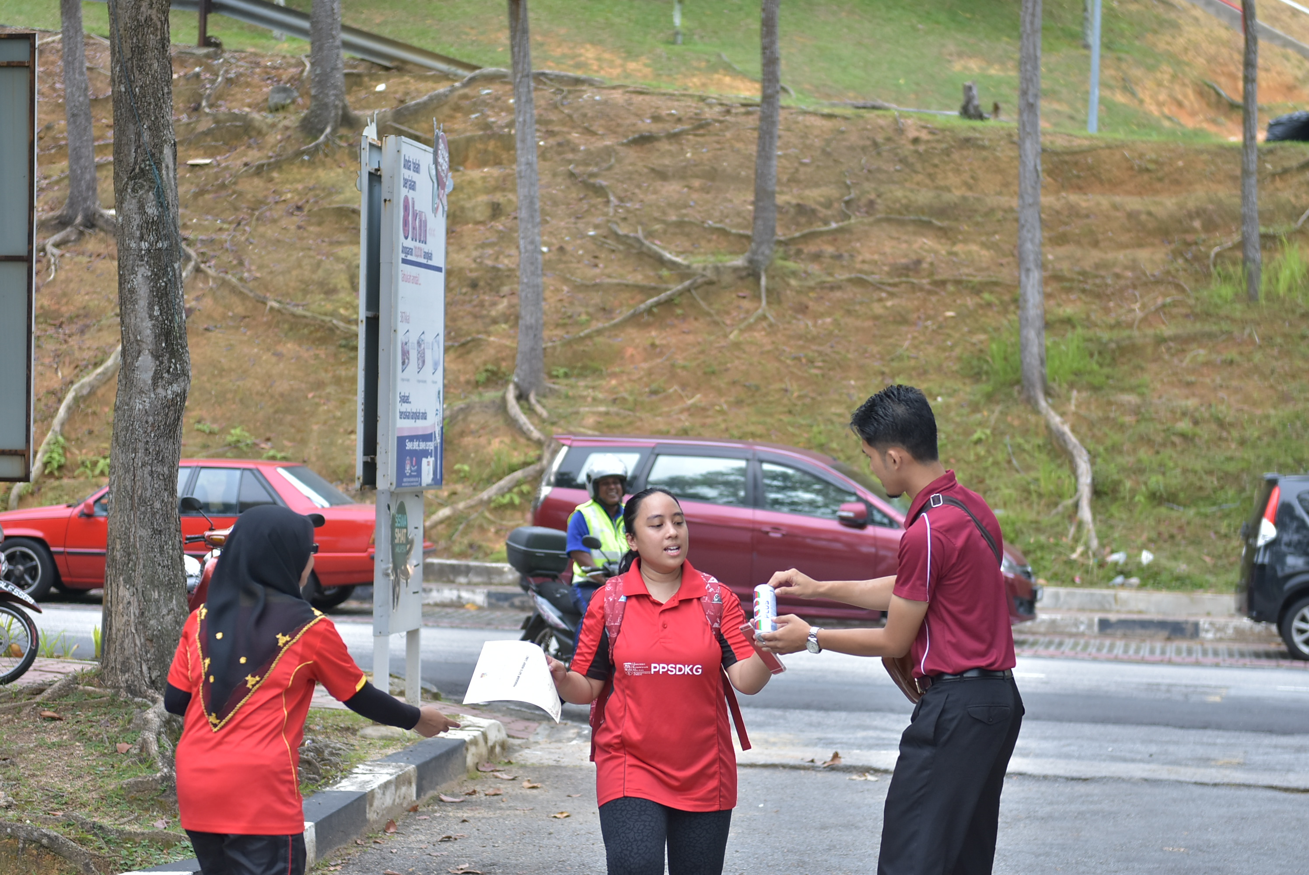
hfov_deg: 20.6
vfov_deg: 13.8
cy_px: 438
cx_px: 654
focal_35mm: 99
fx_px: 3602
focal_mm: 66
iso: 400
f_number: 3.2
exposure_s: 1/1000
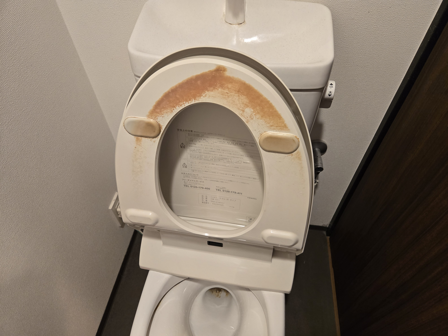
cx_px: 224
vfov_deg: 58.9
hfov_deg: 73.9
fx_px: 298
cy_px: 168
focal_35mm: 23
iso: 400
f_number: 1.8
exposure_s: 1/100
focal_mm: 5.4
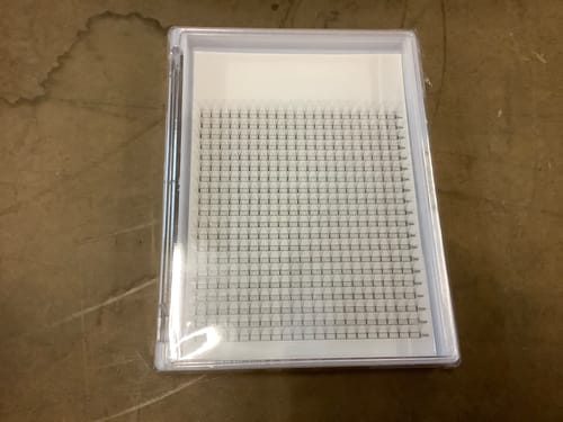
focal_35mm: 31
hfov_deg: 58.4
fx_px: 504
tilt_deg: -71.7
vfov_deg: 45.4
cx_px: 282
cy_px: 211
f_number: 2.4
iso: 400
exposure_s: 1/50
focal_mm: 3.3
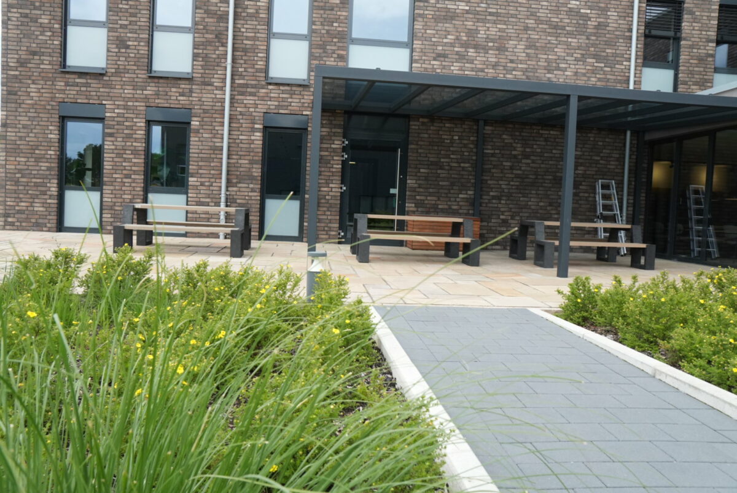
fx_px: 584
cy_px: 246
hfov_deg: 64.5
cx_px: 368
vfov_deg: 45.7
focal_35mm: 28
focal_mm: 19
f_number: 7.1
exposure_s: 1/1250
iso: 1250
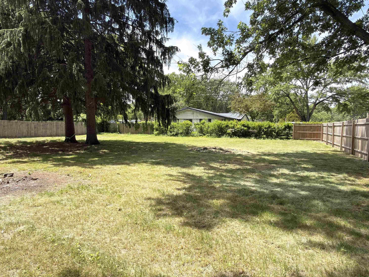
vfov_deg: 65.9
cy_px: 134
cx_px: 184
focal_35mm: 20
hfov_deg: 81.8
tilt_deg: +0.0
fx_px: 213
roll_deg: -1.4
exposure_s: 1/358
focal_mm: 2.22
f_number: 2.2
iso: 25
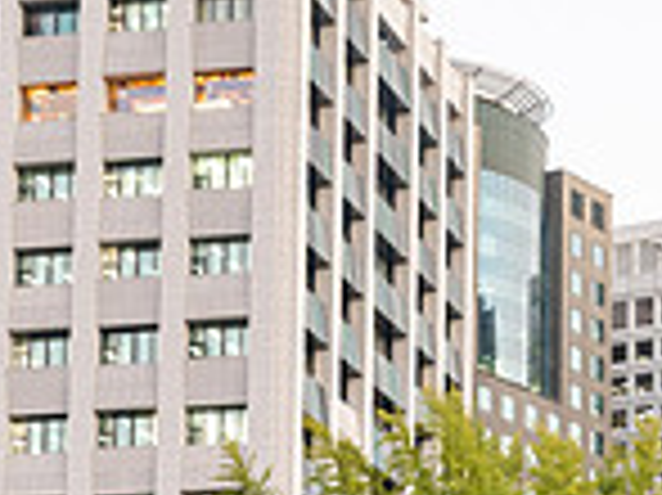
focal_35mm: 171
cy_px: 756
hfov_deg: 11.5
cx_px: 558
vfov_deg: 8.5
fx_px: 3268
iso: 2500
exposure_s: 1/125
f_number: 3.5
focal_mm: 58
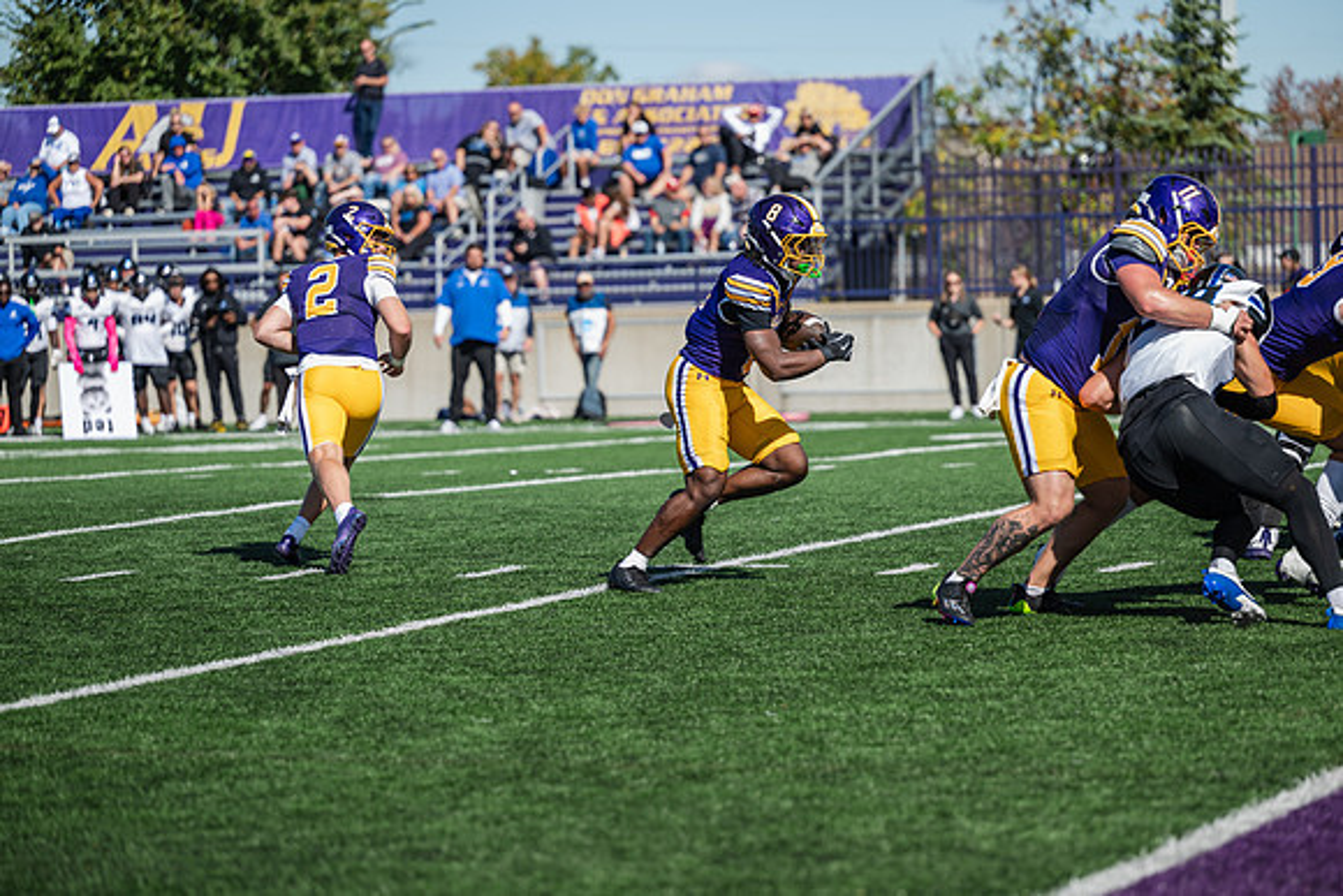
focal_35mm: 140
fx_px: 5224
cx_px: 672
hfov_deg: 14.7
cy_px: 448
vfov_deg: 9.8
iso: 80
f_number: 3.2
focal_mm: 140
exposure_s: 1/800
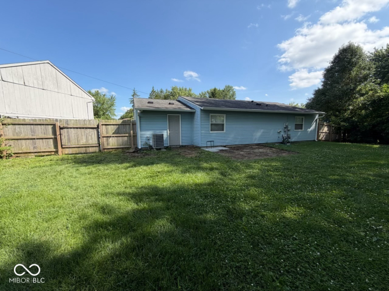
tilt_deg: -5.9
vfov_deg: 85.7
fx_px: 157
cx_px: 194
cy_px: 146
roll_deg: +1.1
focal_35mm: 14
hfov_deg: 102.1
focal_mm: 2.22
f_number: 2.2
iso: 32
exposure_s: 1/770
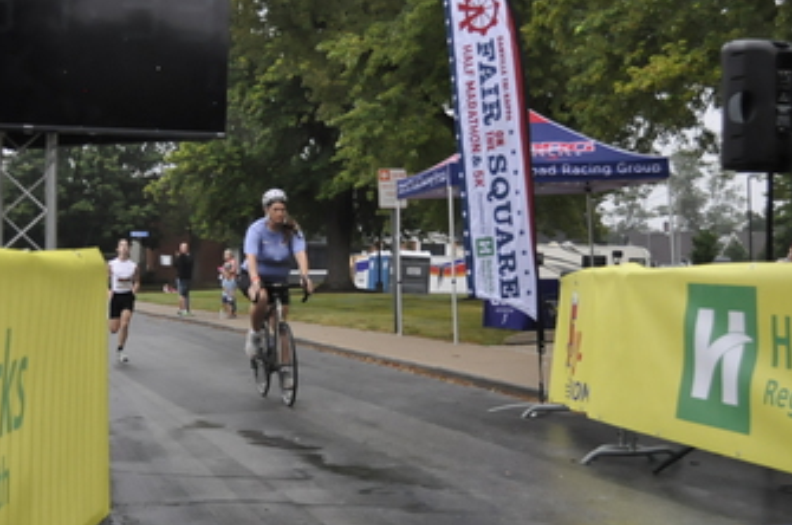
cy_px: 297
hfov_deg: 31.3
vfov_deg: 21.1
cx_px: 286
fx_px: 1405
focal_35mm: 64
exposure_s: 1/1000
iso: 2000
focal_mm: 26
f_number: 4.2
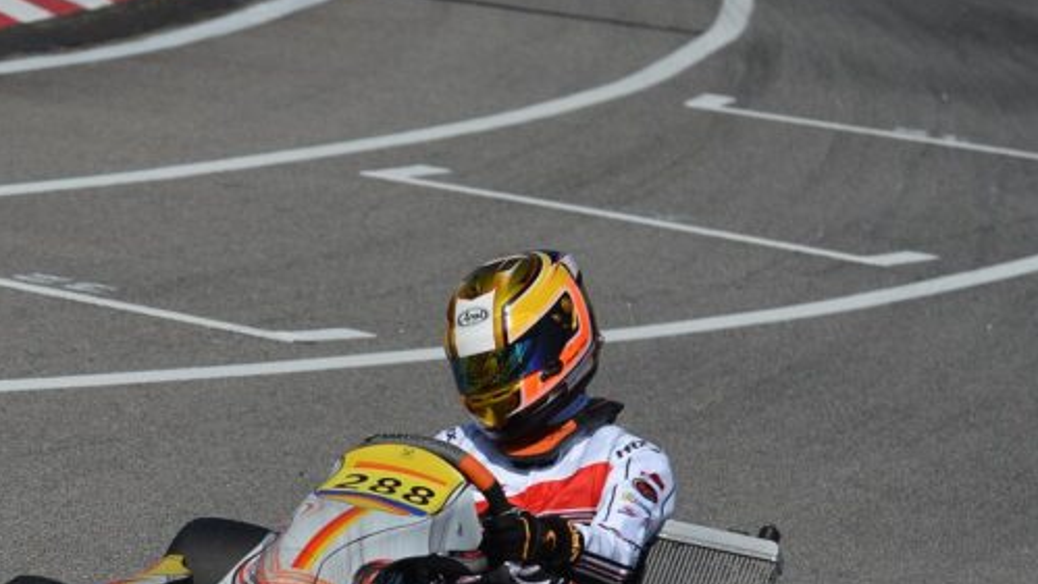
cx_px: 160
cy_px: 346
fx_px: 9168
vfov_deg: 3.7
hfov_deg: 6.5
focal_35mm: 333
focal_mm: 155
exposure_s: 1/8000
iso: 220
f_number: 3.5
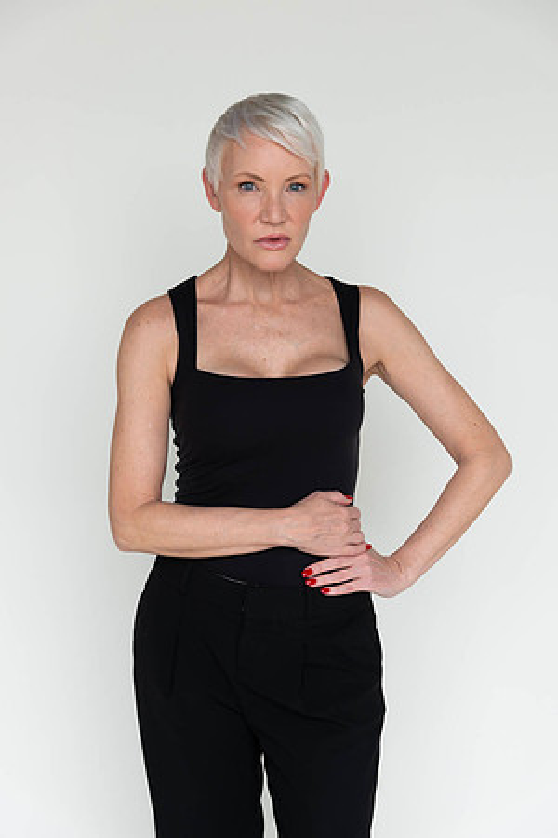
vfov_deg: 32.4
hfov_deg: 21.9
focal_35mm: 62
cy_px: 419
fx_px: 1441
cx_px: 279
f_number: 6.3
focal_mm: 62
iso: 640
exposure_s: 1/125
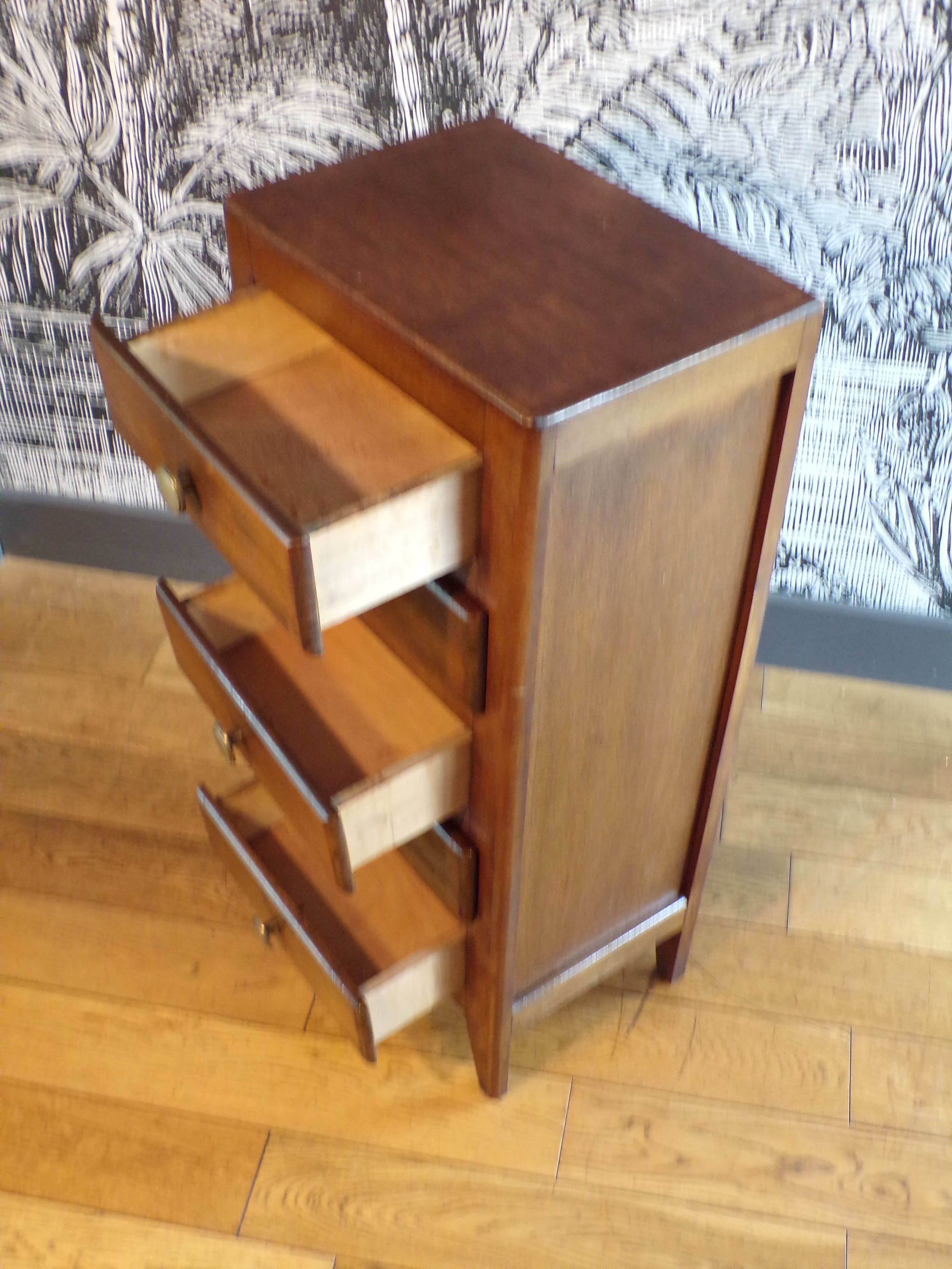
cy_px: 634
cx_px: 476
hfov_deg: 38.7
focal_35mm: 37
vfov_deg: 50.1
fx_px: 1357
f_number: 3.3
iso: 330
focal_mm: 6.6
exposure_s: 1/17
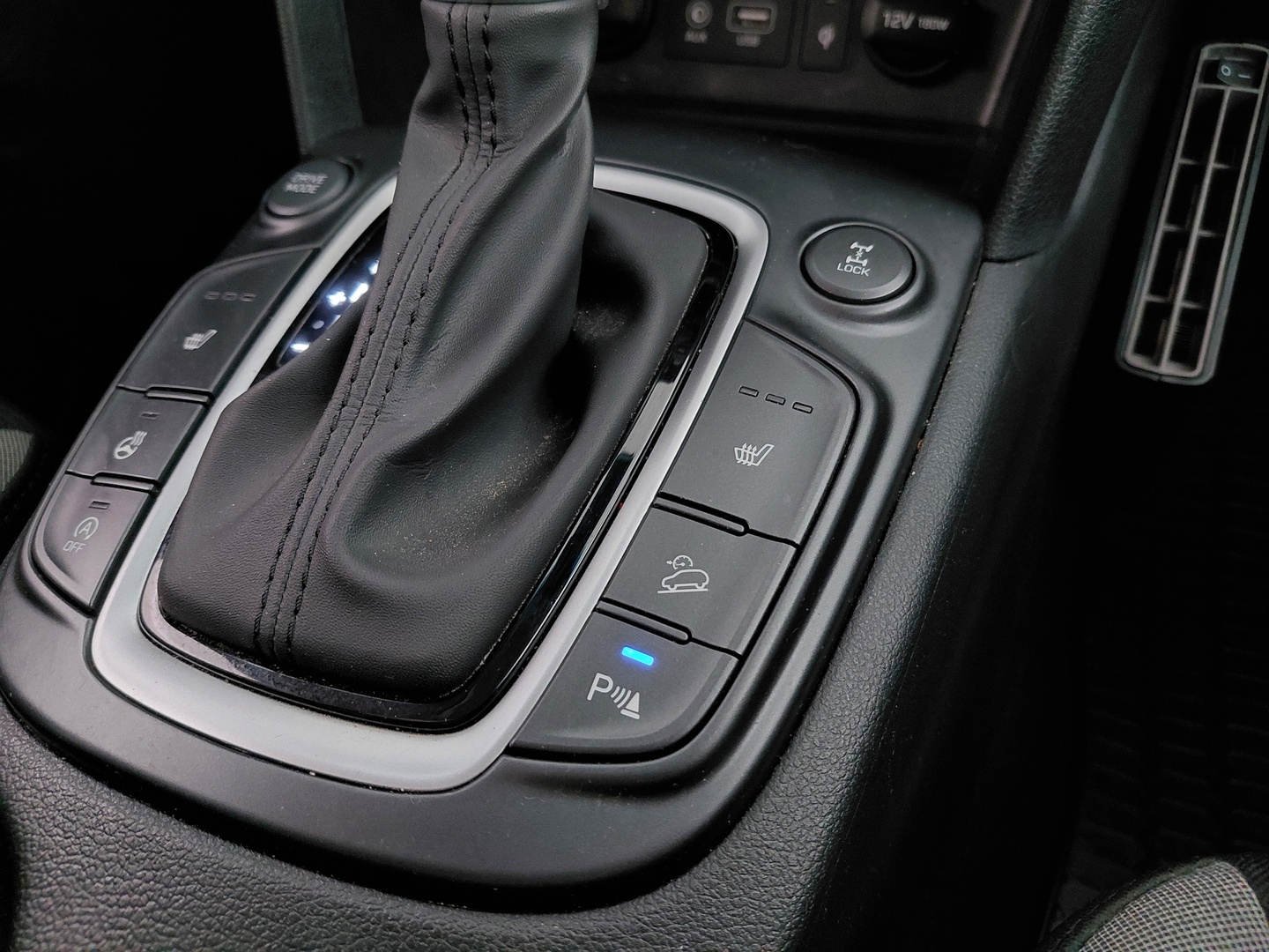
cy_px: 476
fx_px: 916
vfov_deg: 54.9
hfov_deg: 69.4
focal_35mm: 25
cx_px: 634
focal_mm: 4.69
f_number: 1.8
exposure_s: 1/25
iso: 1000
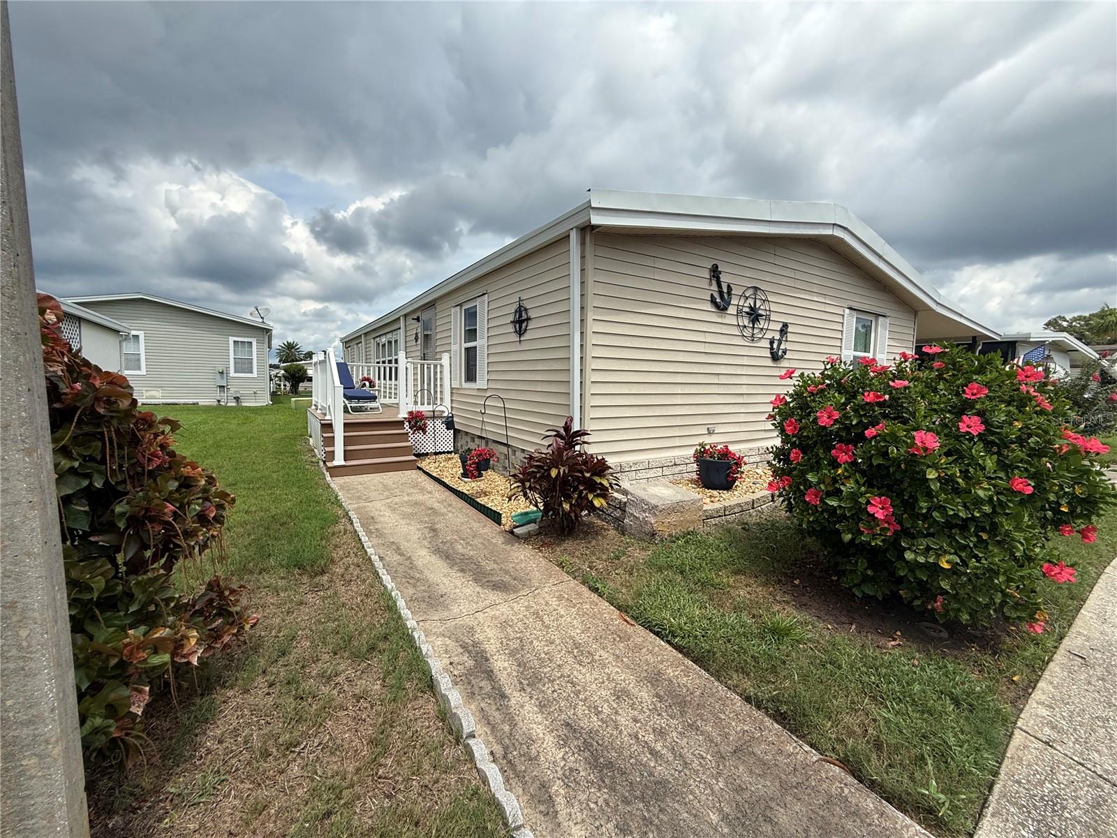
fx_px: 452
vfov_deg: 85.7
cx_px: 558
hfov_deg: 102.1
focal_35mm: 14
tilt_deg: -5.3
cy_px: 419
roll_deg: -1.3
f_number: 2.2
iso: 50
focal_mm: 2.22
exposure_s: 1/2320
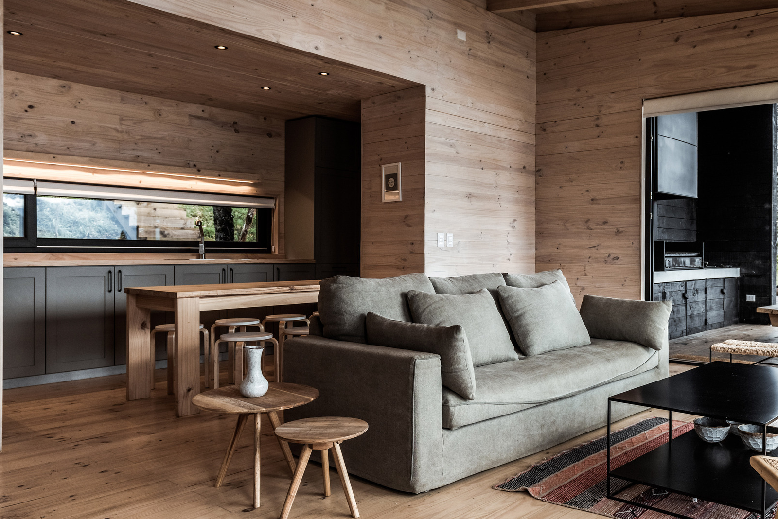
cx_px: 462
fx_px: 649
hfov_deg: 61.4
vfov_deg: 43.6
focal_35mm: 30
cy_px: 276
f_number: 5.6
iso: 500
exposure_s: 1/200
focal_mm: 24
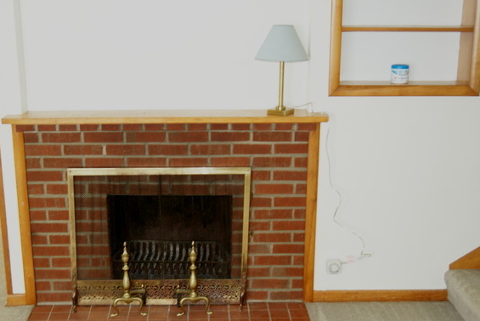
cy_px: 172
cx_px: 223
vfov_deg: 26.5
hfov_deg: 38.8
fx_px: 681
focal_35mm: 51
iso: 400
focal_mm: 30
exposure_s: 1/10
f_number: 4.5
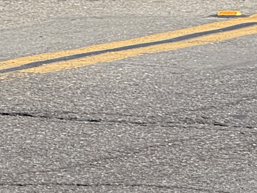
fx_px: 4307
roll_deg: +1.4
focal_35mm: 580
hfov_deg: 3.4
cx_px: -255
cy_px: -196
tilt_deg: -1.8
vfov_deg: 2.6
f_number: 2.8
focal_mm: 15.66
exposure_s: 1/1033
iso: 64
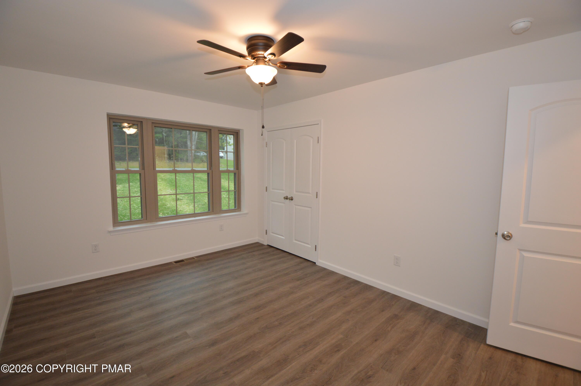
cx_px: 290
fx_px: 242
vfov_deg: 77.2
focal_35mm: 15
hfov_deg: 100.4
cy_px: 193
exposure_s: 1/60
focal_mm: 10
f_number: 3.5
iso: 640
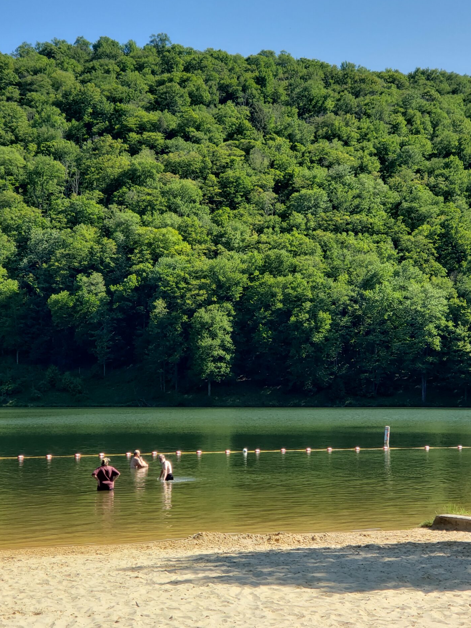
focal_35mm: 53
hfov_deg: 27.5
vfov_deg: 36.2
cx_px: 238
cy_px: 311
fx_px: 962
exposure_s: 1/457
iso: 32
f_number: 2.4
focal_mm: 6
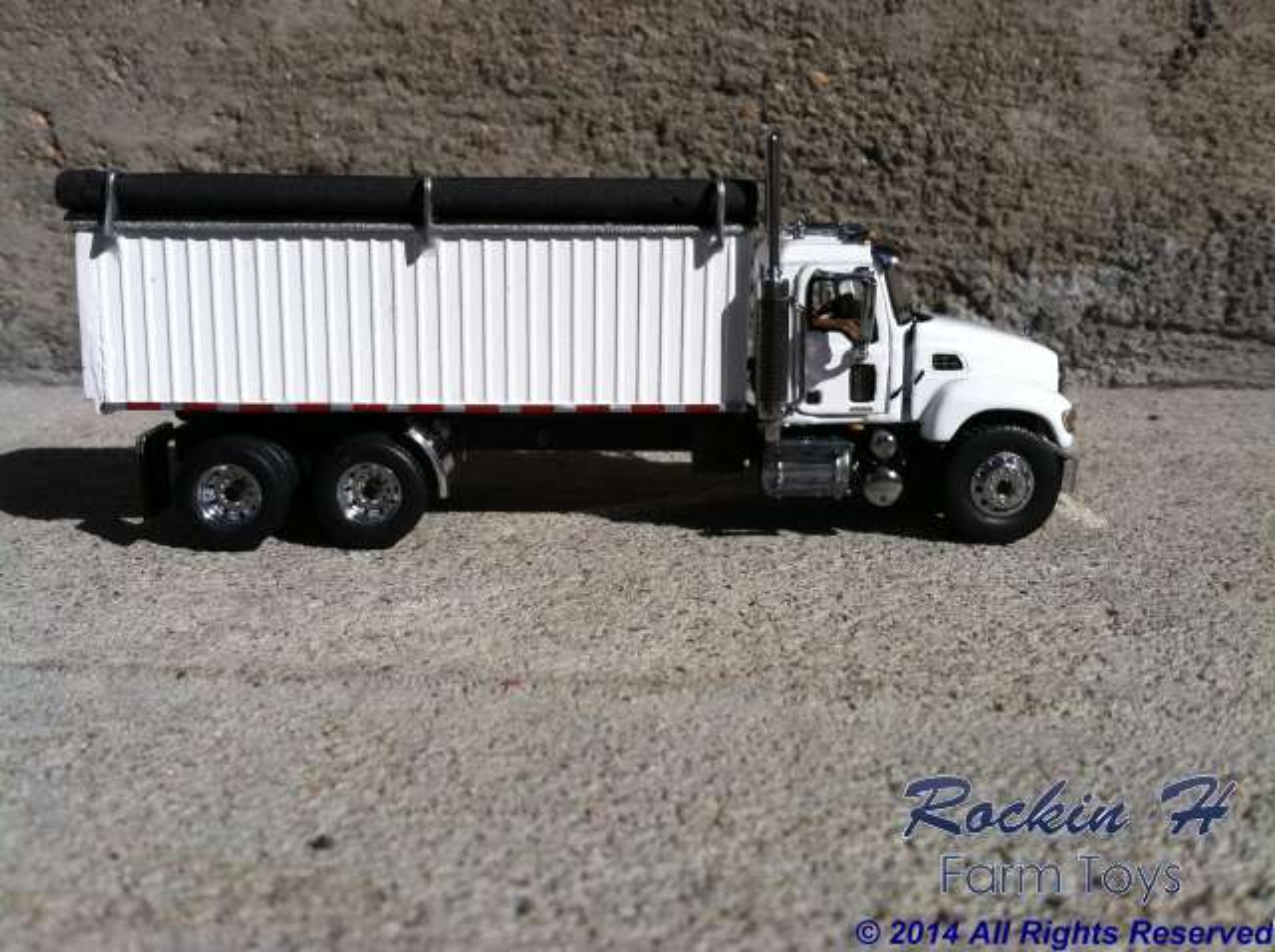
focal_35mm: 35
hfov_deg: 52.7
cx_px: 638
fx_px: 1287
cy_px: 476
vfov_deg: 40.6
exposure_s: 1/3333
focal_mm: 3.85
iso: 80
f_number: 2.8
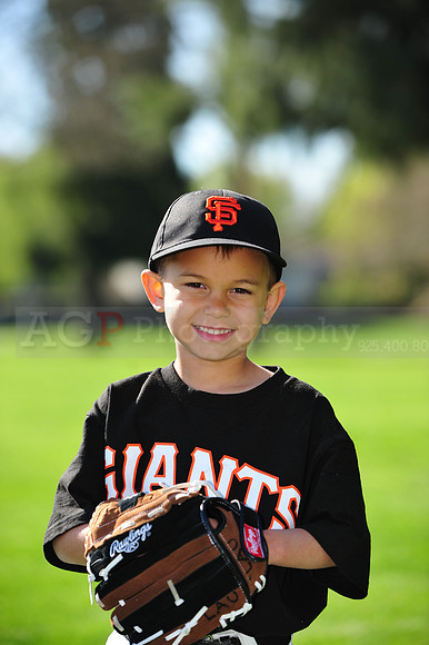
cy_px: 322
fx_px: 2595
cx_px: 214
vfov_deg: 14.2
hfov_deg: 9.5
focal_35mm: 145
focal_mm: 145
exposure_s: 1/640
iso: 200
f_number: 4.5
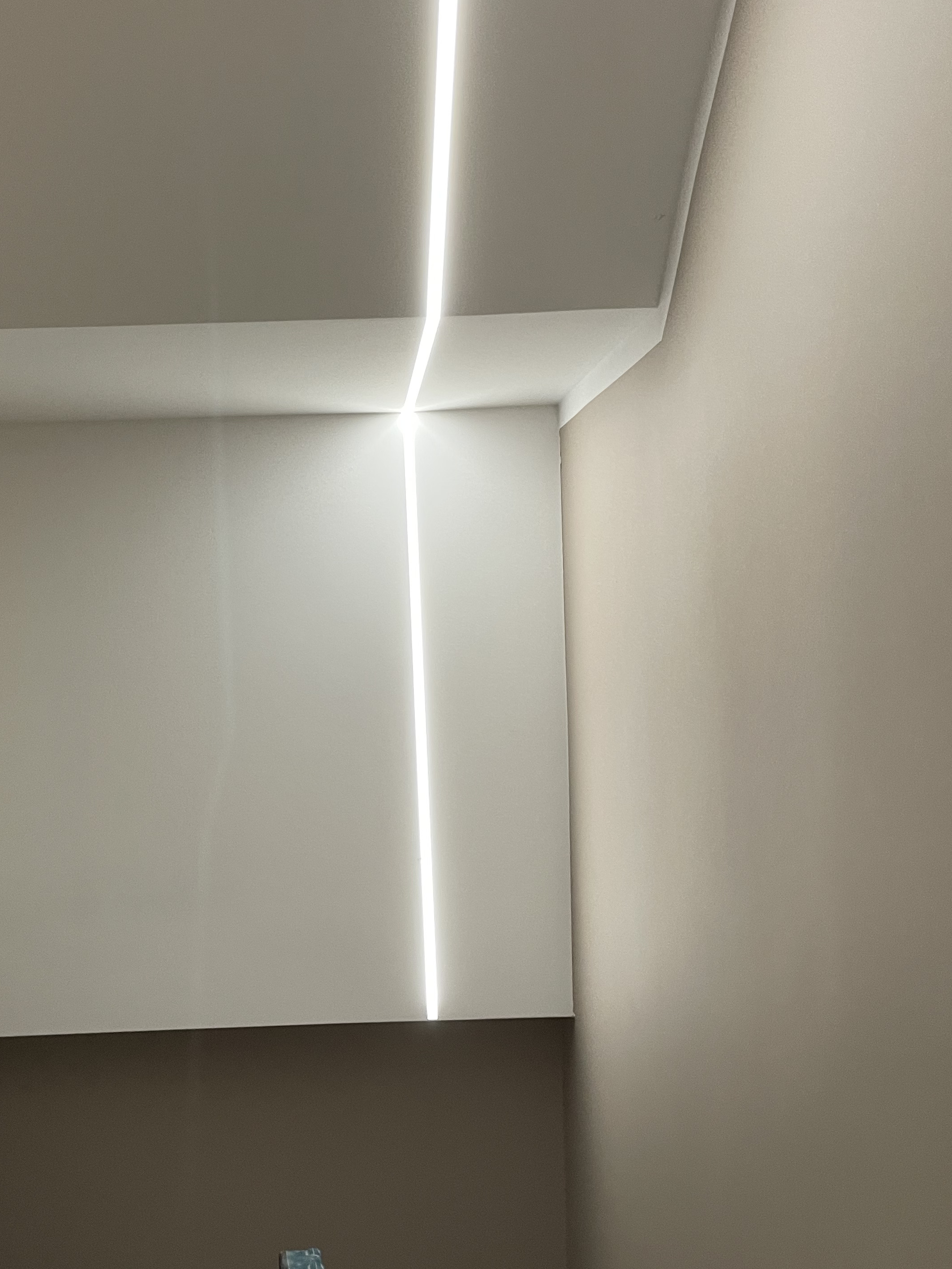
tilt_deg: +3.5
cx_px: 301
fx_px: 1357
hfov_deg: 38.1
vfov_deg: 50.1
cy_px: 585
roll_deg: +1.9
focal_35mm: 37
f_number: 1.6
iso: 160
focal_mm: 4.2
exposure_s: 1/60
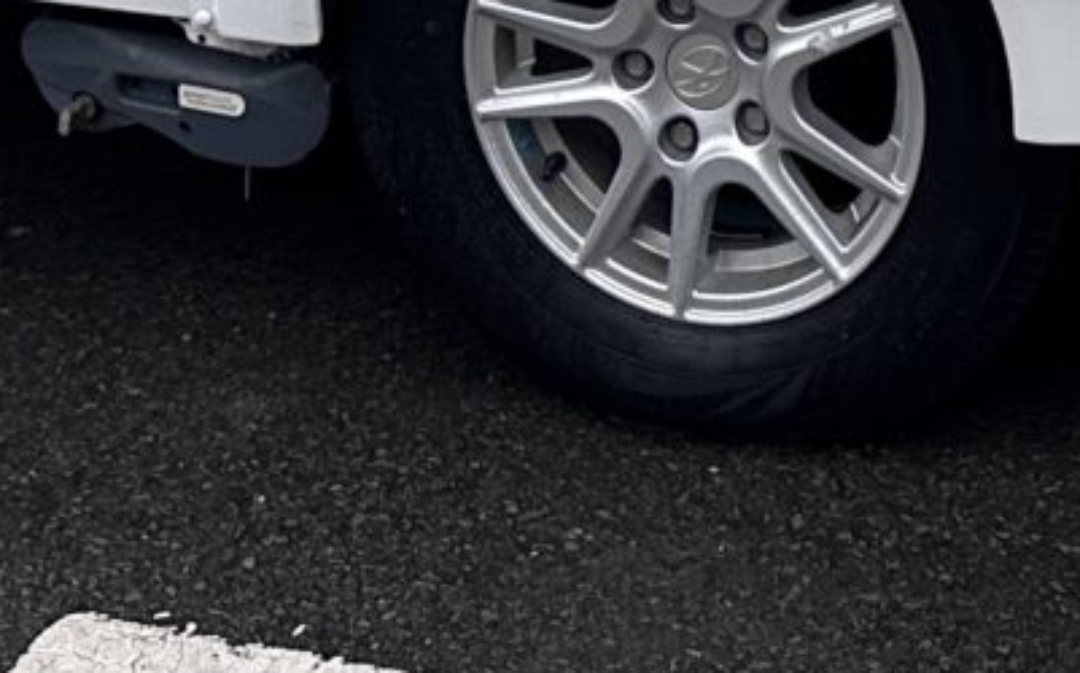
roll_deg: -1.7
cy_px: -1228
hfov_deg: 15.6
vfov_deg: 8.6
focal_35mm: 130
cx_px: 1236
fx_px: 3824
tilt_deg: -2.1
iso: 80
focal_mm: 6.86
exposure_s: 1/460
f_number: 1.78
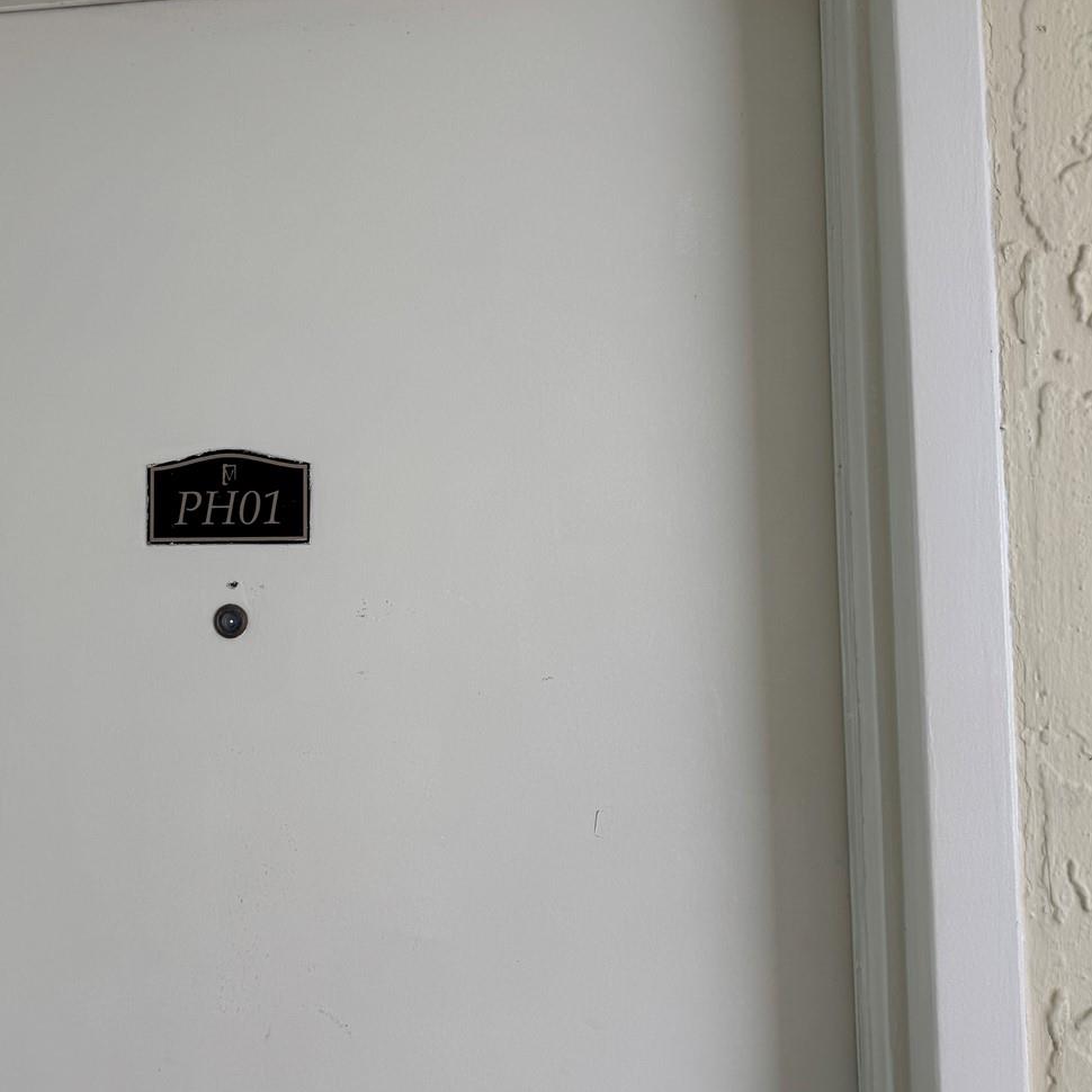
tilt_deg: +3.4
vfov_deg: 47.2
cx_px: 342
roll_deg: +0.4
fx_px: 1249
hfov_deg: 46.3
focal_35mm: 35
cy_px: 509
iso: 50
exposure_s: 1/120
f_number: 1.78
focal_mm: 6.76
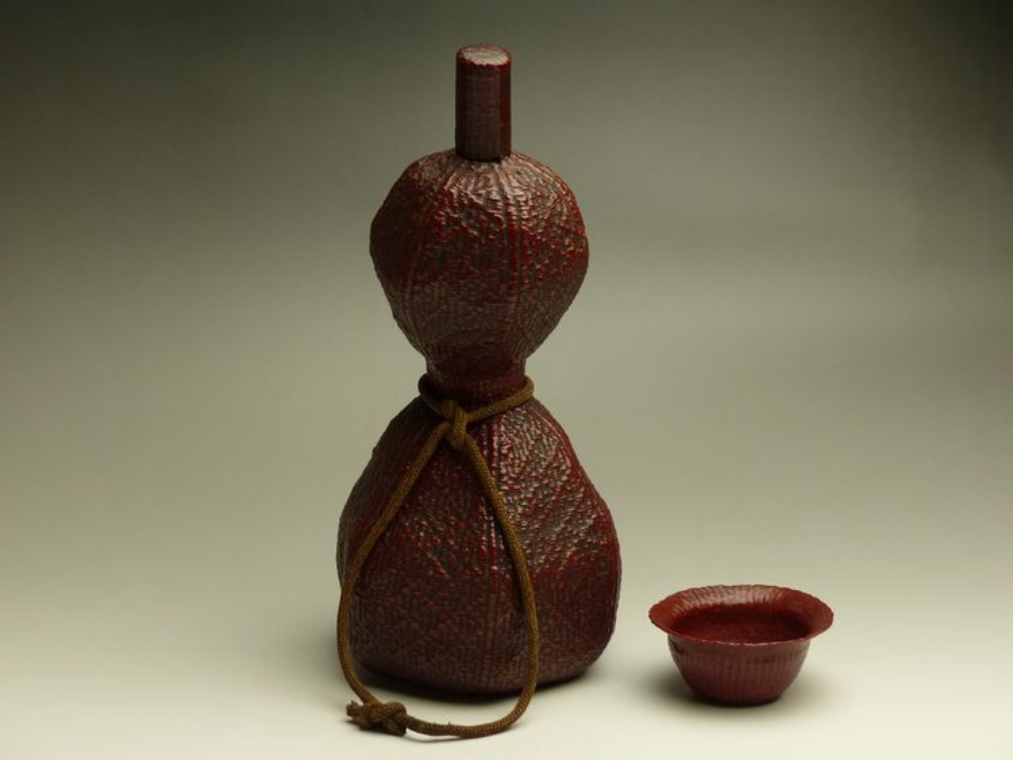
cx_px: 506
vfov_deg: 20.5
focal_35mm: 72
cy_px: 380
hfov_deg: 27.0
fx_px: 2108
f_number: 3.5
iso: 200
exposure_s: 1/125
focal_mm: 13
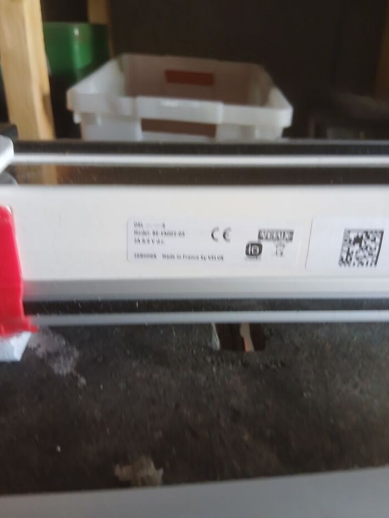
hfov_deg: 49.8
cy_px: 248
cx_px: 195
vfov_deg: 63.4
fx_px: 419
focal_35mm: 28
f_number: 1.8
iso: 320
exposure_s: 1/33.3
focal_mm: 3.98
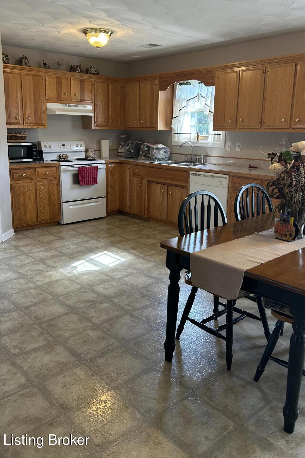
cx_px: 146
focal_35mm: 30
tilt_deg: -12.2
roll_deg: -0.7
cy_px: 209
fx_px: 381
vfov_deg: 61.8
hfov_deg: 43.6
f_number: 1.5
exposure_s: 1/120
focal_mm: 5.7
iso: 125
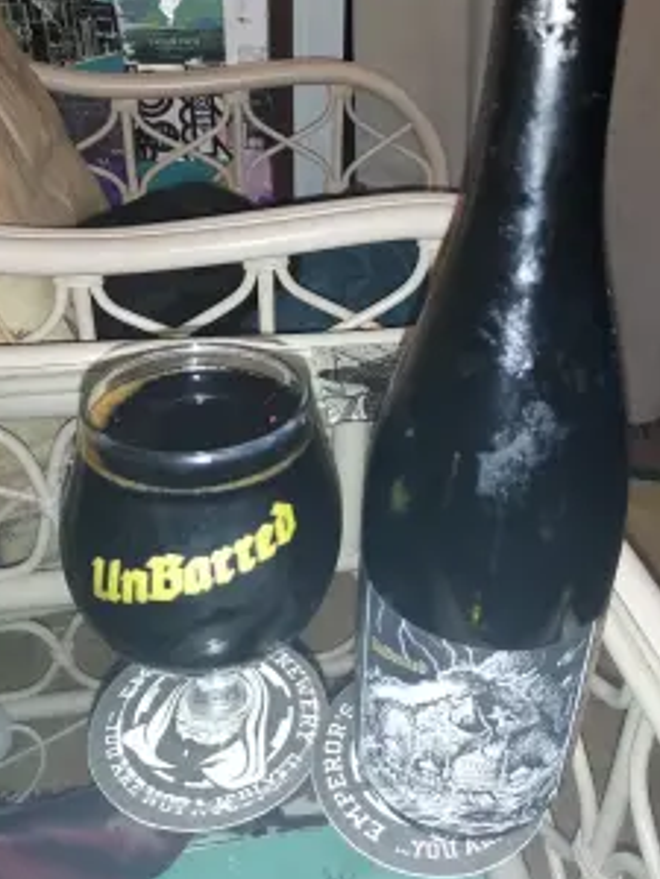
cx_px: 411
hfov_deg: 43.8
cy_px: 381
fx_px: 813
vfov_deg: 56.6
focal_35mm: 32
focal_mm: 4.6
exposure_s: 1/50
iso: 320
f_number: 1.8
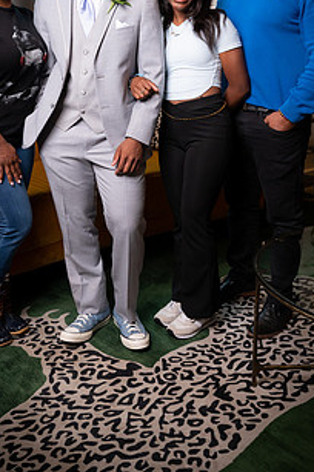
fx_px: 577
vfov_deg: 43.6
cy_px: 141
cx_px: 153
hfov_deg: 30.4
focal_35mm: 44
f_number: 3.5
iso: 1250
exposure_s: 1/250
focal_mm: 30
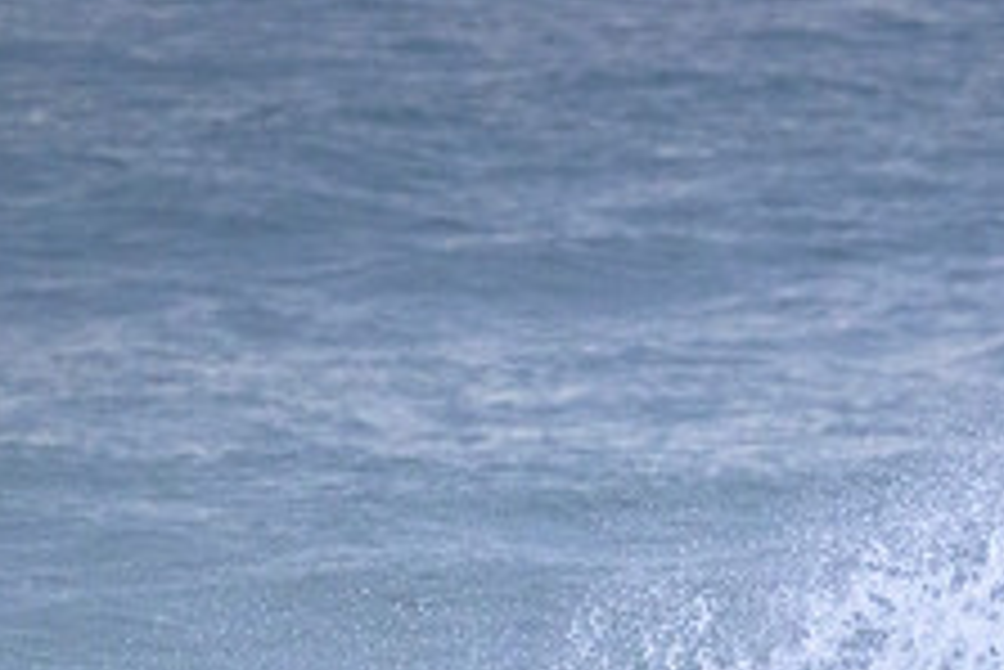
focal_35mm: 2082
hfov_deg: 1.0
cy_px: 857
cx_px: 1175
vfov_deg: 0.7
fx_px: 58100
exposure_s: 1/2000
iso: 8000
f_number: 11
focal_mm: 800
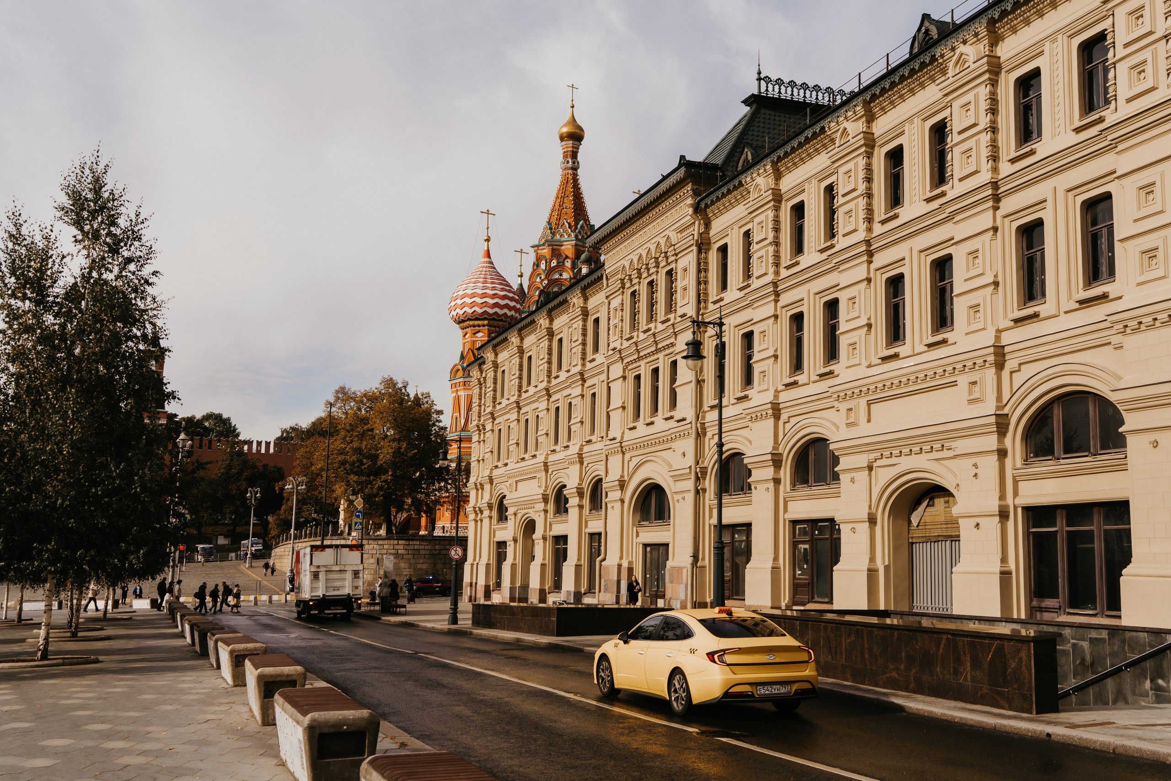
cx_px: 586
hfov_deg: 54.4
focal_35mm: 35
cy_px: 390
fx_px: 1138
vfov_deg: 37.9
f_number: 4
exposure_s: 1/500
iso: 100
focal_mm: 35
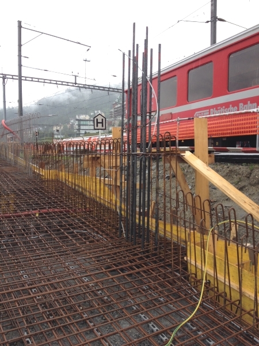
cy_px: 173
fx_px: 349
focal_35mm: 35
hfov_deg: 40.7
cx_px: 130
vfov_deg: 52.6
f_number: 2.4
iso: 50
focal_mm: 4.28
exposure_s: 1/169
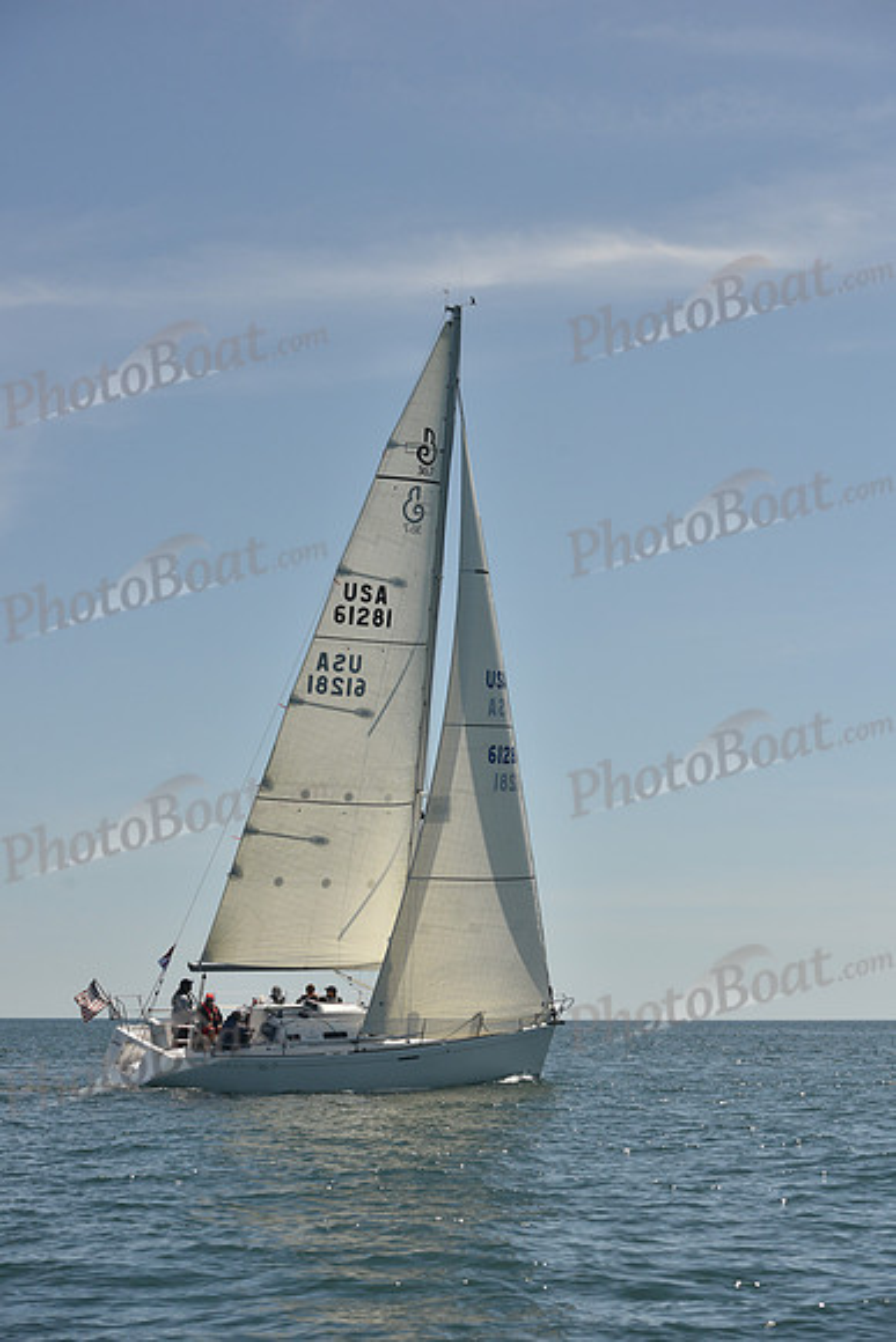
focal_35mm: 70
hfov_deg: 19.5
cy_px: 671
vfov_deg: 28.8
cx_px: 448
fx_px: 2612
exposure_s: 1/800
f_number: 7.1
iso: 250
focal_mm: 70
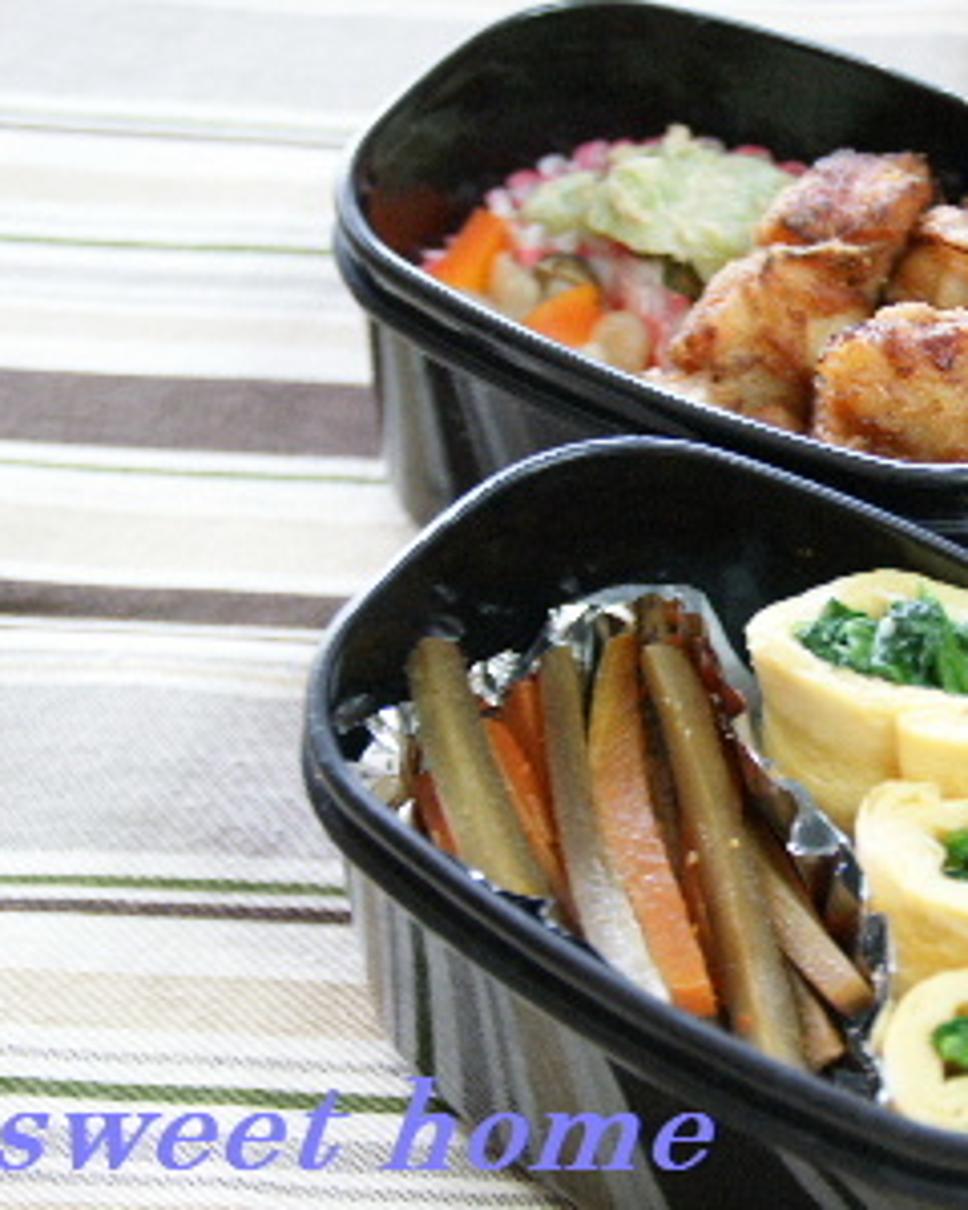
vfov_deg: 22.2
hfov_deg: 17.6
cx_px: 881
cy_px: 599
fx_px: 3080
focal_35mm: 86
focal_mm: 40
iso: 400
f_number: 4.5
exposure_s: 1/10
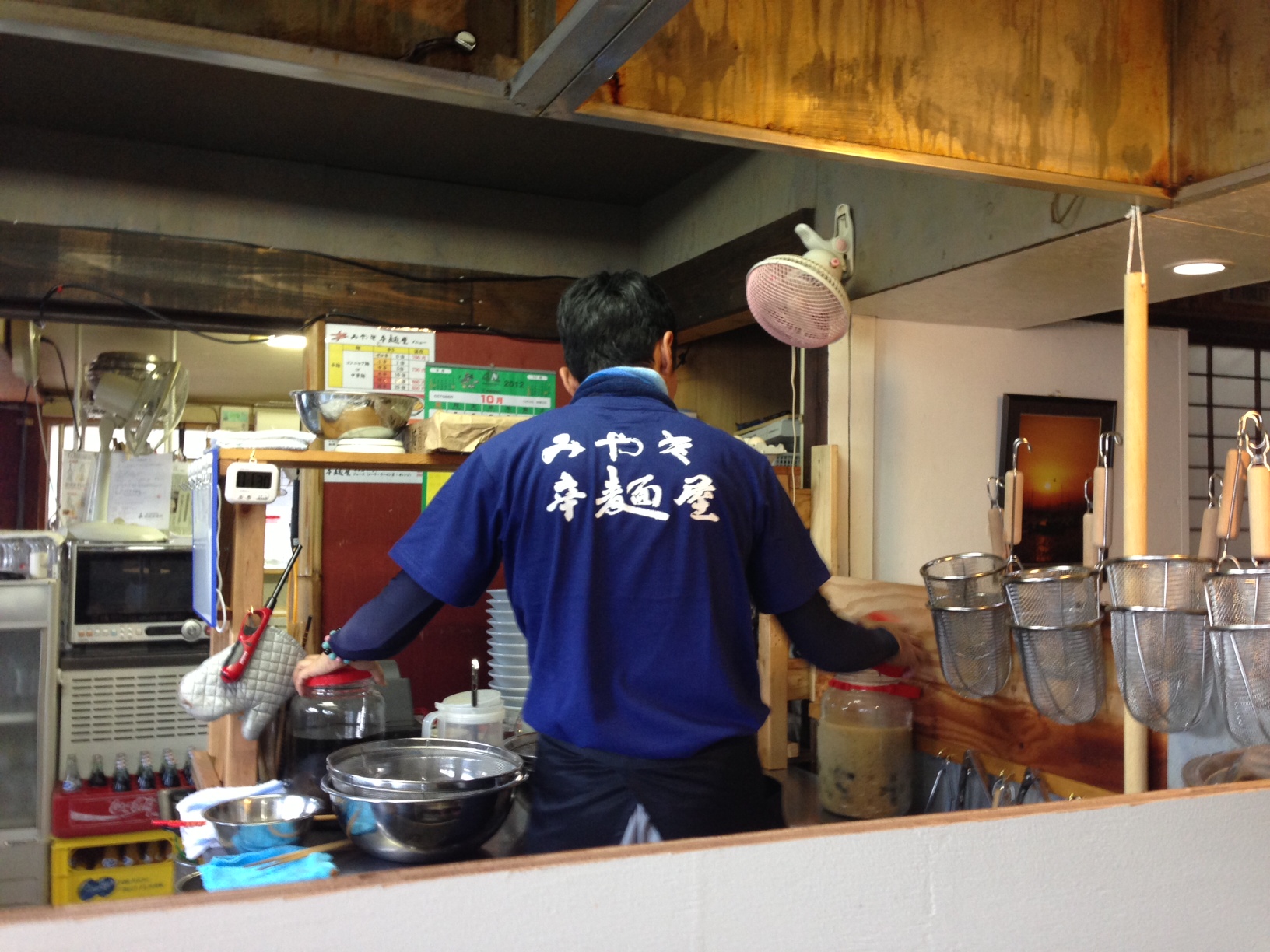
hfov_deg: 55.4
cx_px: 635
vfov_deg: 42.9
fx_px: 1211
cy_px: 476
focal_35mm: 33
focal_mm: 4.13
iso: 100
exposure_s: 1/20
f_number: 2.4
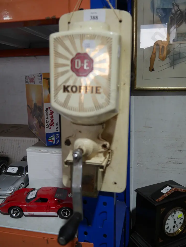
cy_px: 124
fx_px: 229
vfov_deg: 56.8
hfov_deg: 44.2
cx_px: 93
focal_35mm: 32
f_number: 3.6
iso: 200
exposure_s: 1/100
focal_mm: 16
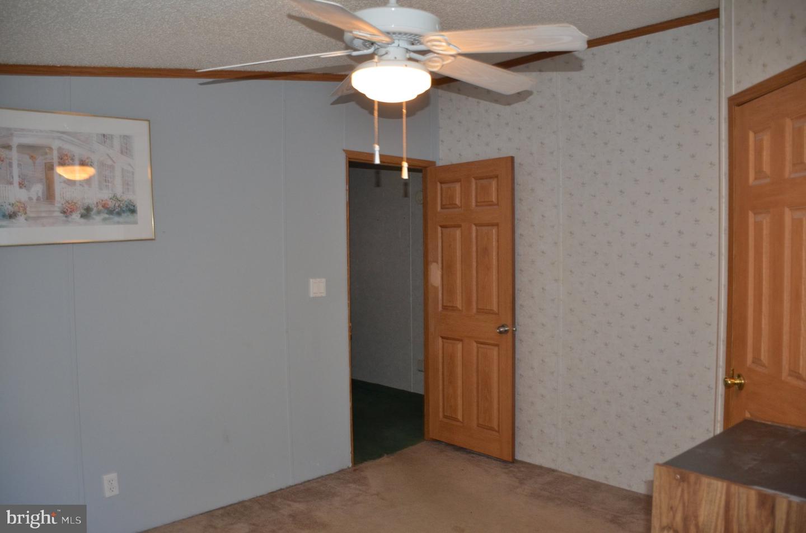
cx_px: 403
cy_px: 266
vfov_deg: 47.7
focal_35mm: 27
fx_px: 603
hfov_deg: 67.5
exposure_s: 1/60
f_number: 3.5
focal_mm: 18
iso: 800
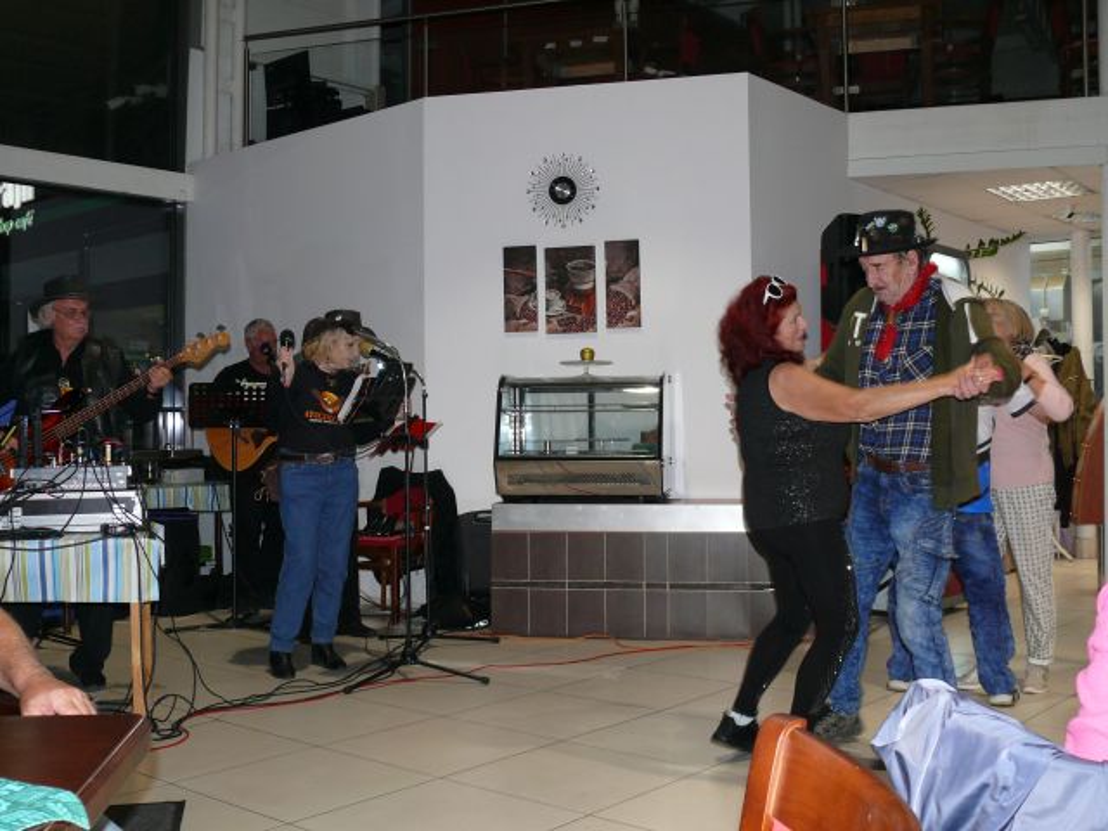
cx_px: 554
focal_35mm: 39
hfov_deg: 47.9
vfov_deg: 36.8
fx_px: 1248
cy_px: 416
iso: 160
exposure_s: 1/30
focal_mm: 8
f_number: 2.8
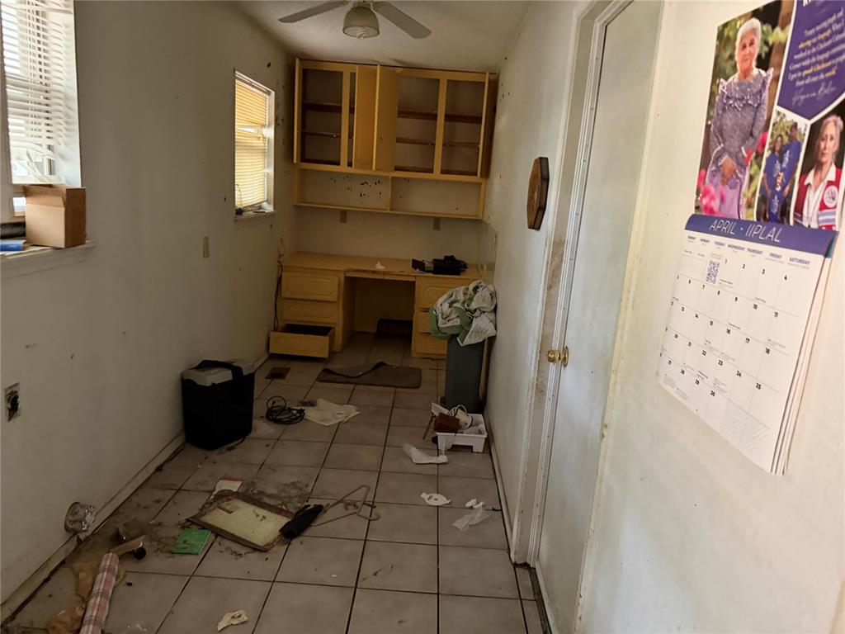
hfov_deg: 71.6
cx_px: 422
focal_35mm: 24
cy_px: 317
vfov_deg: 56.8
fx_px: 586
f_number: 1.78
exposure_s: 1/39
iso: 1000
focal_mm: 6.76
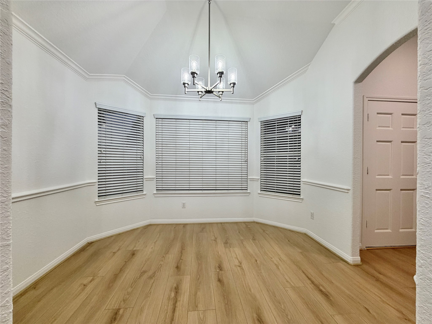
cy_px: 162
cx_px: 216
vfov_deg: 85.7
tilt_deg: -1.4
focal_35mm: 14
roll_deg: +0.6
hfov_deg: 102.1
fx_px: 175
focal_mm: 2.22
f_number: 2.2
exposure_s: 1/120
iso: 160
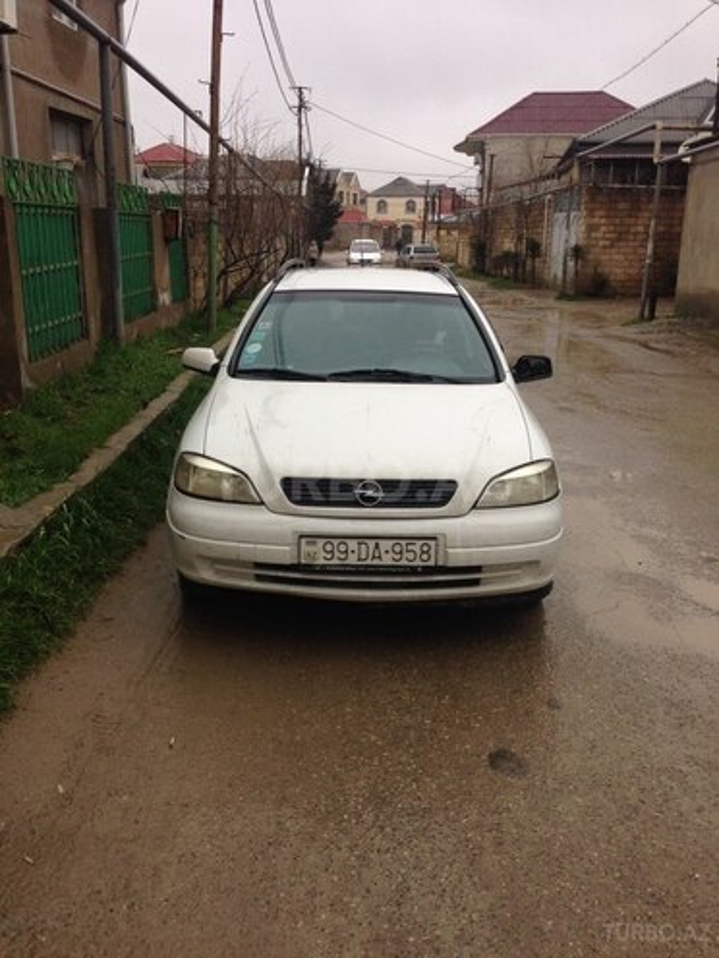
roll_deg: +1.3
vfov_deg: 55.4
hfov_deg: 42.9
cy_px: 479
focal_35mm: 33
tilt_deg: -15.1
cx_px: 360
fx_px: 914
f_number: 2.4
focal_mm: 4.12
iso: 64
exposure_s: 1/120
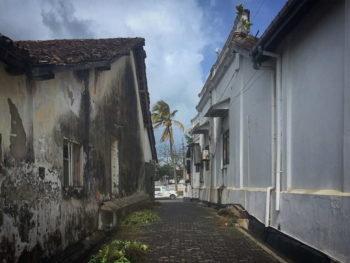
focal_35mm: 29
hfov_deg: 61.7
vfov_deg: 48.2
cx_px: 175
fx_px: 293
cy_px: 132
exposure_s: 1/2564
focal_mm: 4.15
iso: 25
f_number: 2.2
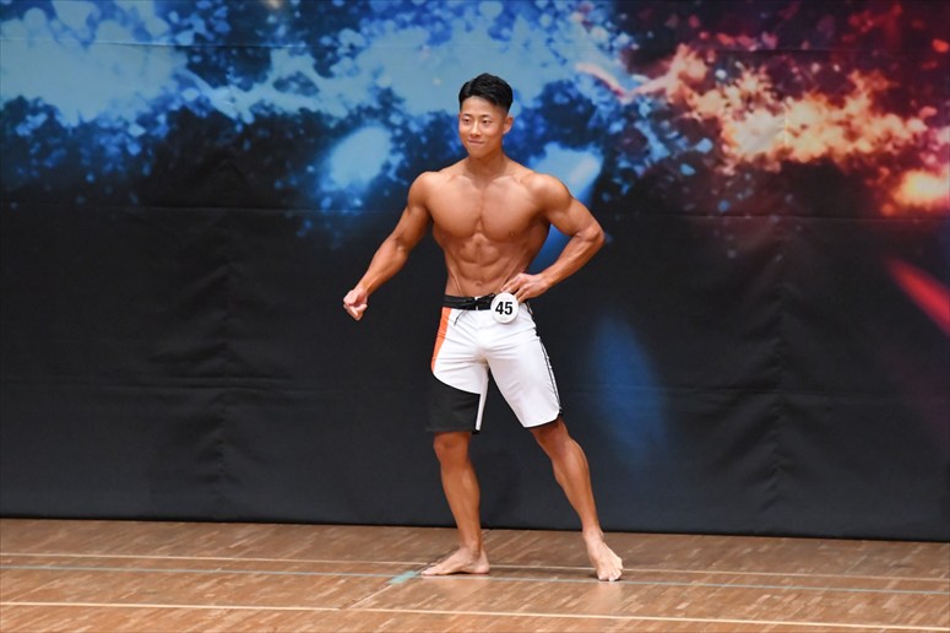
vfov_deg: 4.6
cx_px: 475
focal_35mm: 300
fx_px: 7913
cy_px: 316
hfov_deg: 6.9
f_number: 5.6
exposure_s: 1/400
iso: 8000
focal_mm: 200
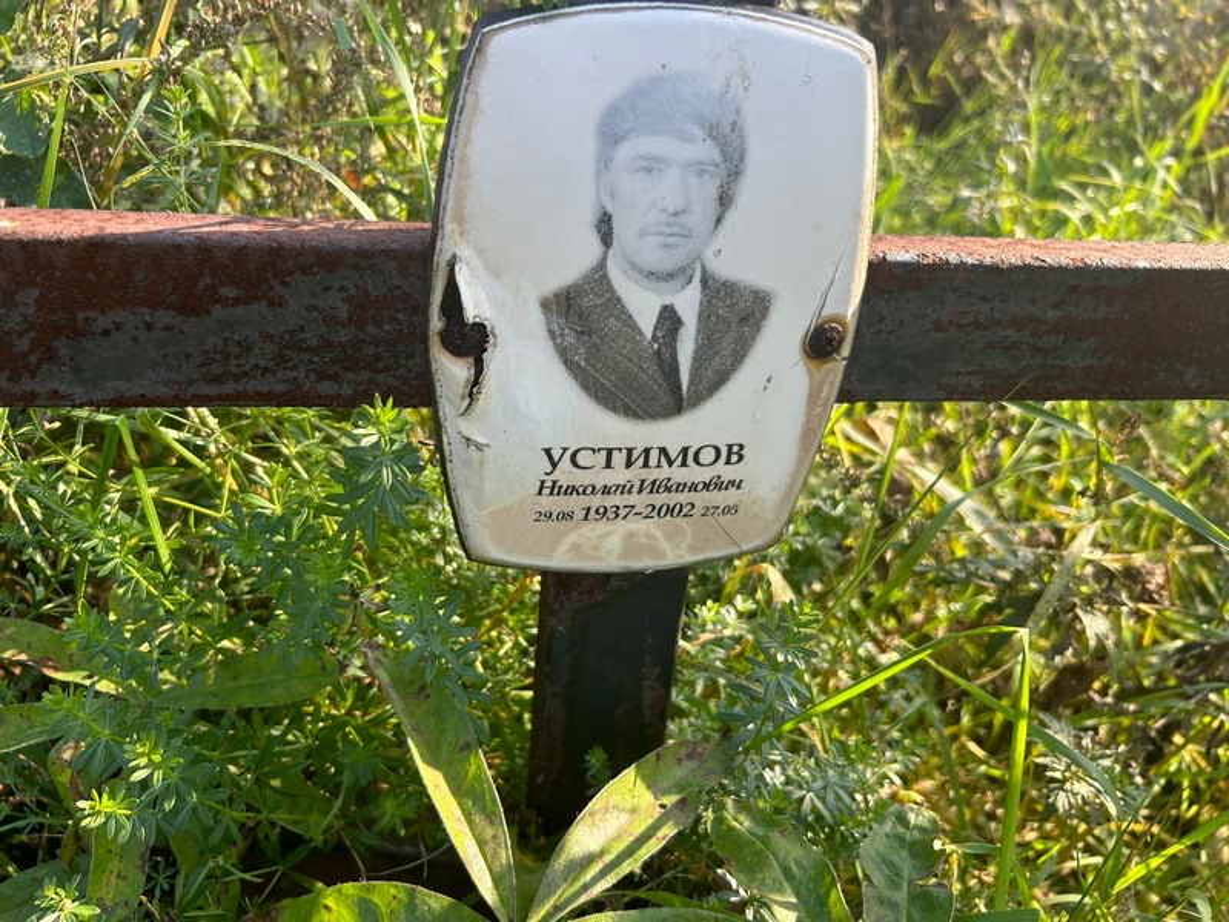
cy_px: 461
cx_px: 614
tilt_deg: -32.1
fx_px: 923
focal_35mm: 26
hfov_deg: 67.3
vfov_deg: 53.1
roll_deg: -3.7
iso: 50
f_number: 1.5
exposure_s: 1/866
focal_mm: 5.7
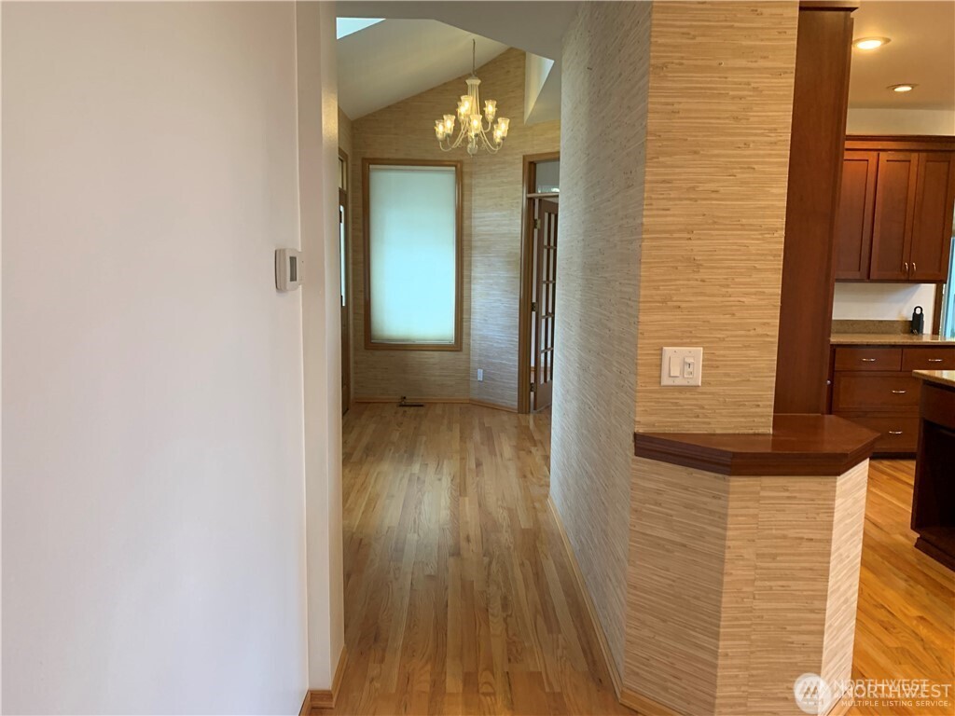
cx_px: 478
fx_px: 717
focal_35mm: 26
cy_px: 358
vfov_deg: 53.1
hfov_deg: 67.3
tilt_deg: -4.6
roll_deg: +1.2
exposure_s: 1/60
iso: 125
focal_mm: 4.25
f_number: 1.8
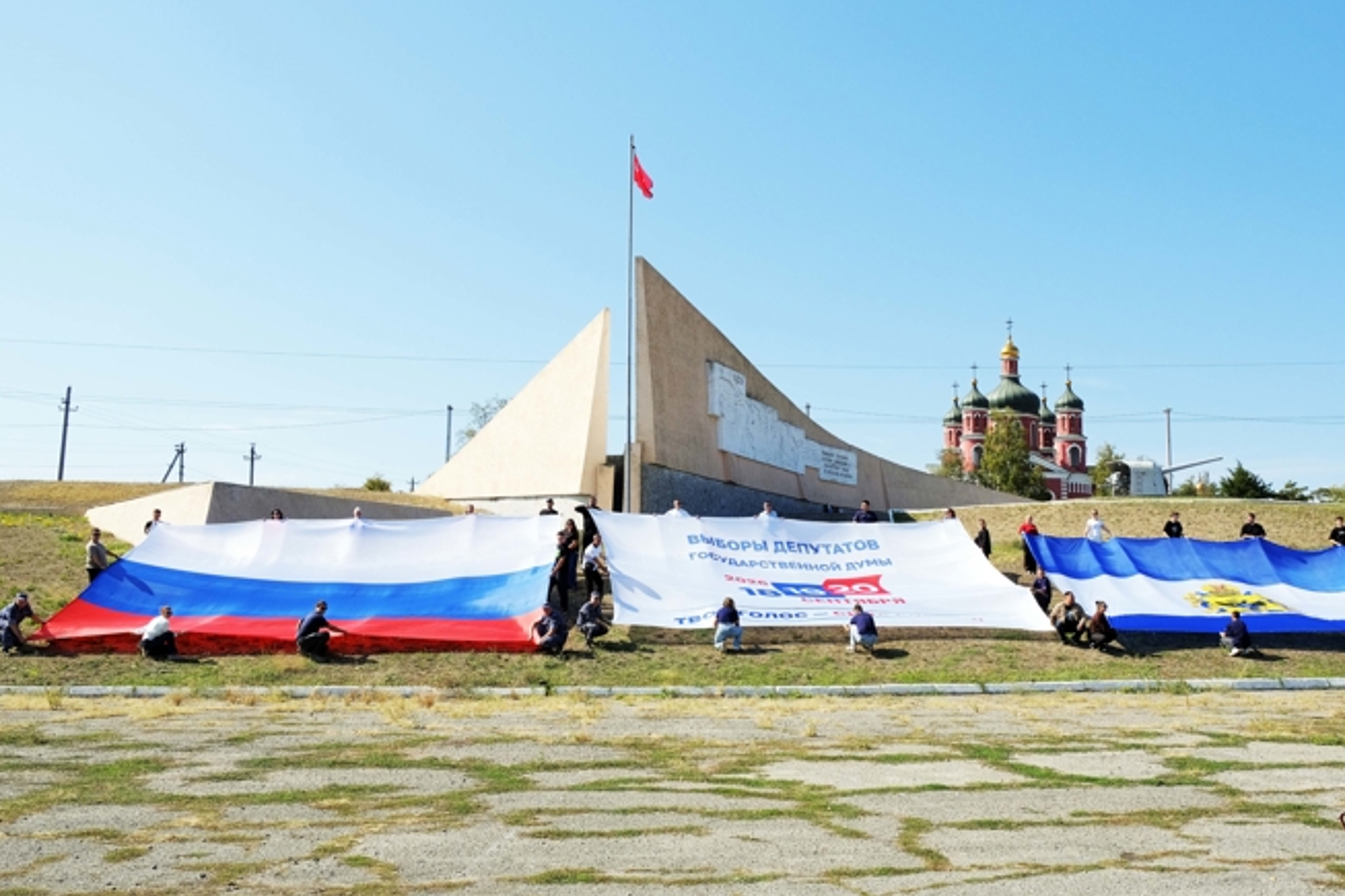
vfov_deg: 42.3
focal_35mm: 31
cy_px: 484
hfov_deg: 60.1
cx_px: 748
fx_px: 1158
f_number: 7.1
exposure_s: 1/1000
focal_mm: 18
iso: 320
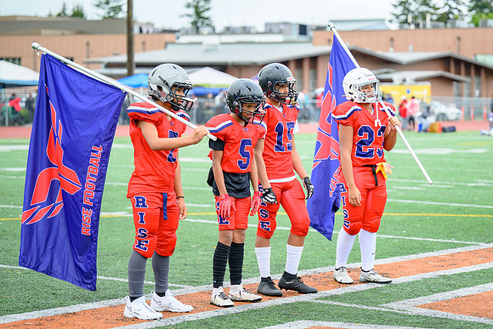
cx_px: 302
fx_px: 1456
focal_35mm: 106
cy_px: 165
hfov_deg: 19.2
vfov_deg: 12.9
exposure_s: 1/1000
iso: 500
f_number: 2.8
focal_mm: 86
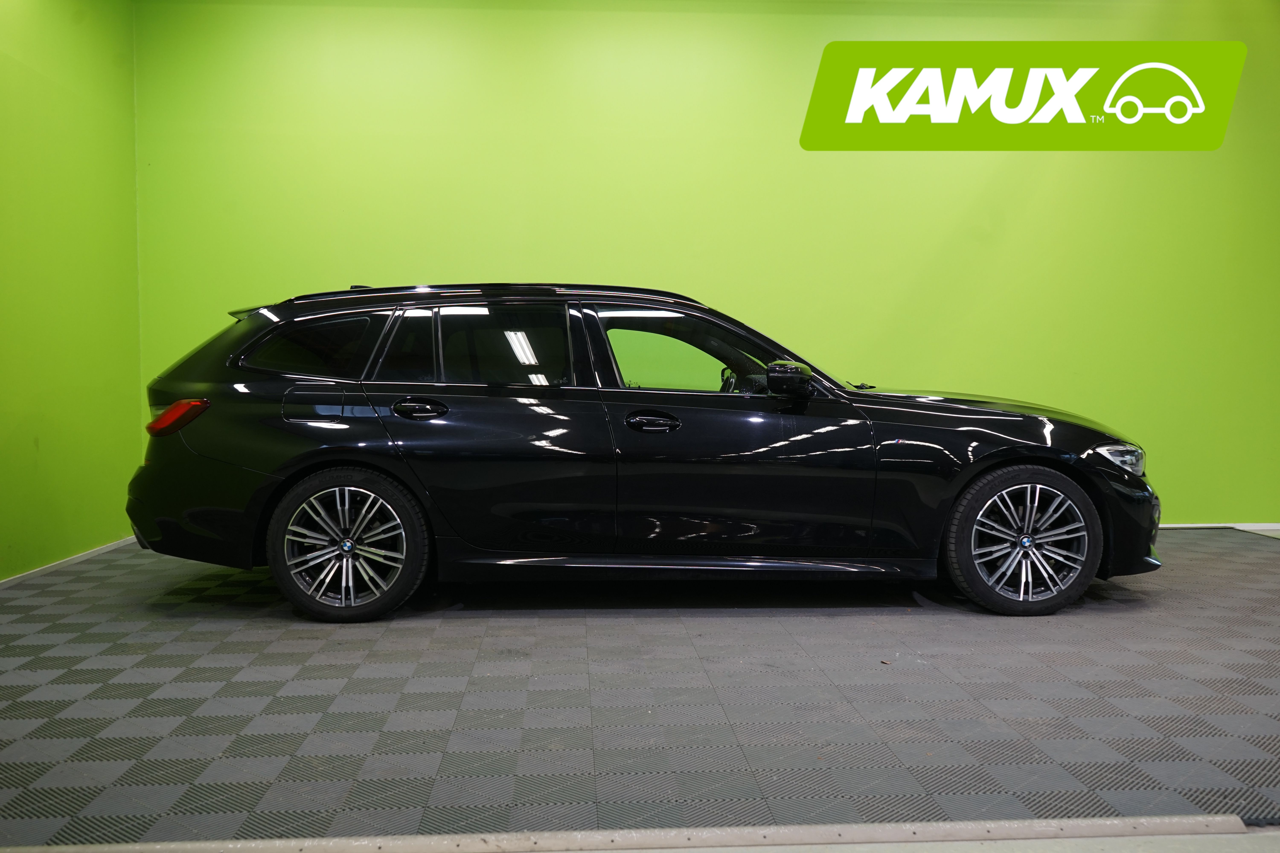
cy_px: 426
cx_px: 640
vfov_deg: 42.3
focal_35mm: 31
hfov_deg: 60.3
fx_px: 1102
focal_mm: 31
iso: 640
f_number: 6.3
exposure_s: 1/30
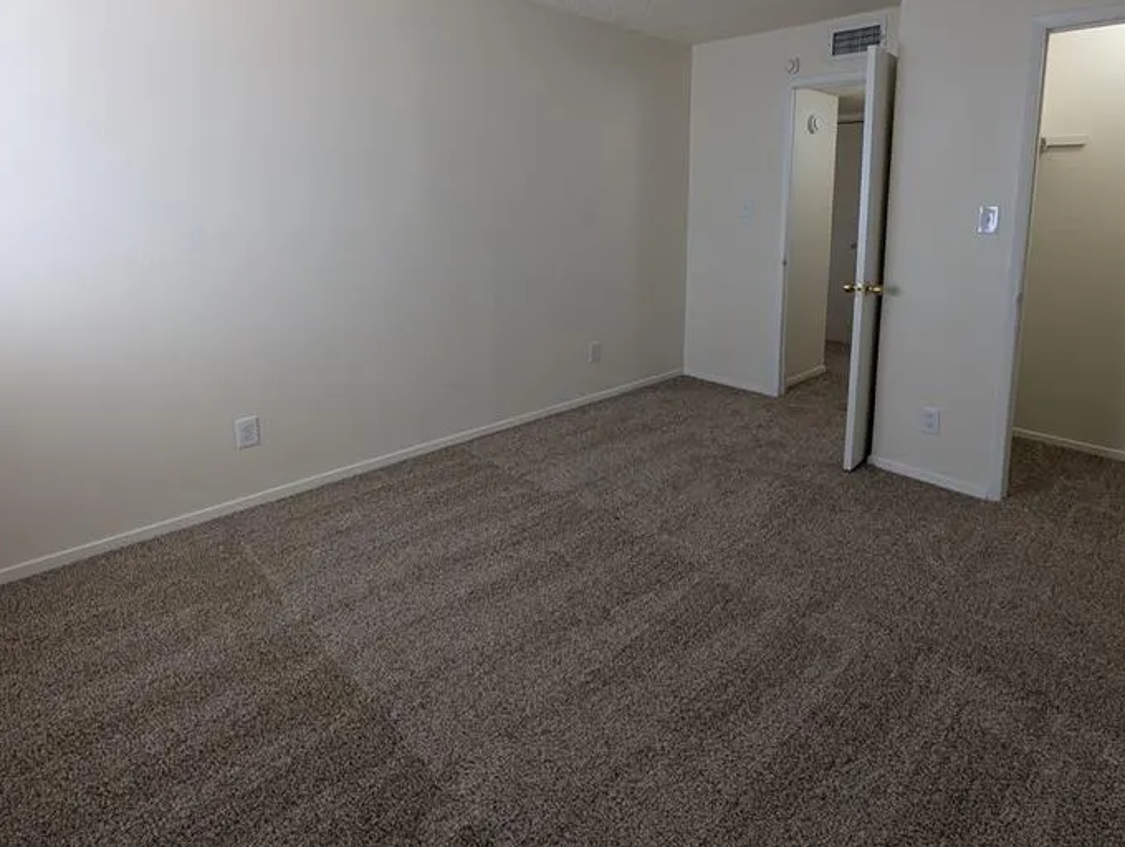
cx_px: 625
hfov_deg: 87.3
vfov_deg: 69.6
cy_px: 280
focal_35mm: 18
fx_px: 586
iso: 56
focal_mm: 2.02
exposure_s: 1/40
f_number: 1.7
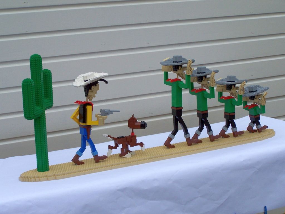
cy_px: 107
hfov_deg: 23.8
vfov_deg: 18.0
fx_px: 675
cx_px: 142
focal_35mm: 82
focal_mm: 13.7
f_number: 3.2
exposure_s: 1/750
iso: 80
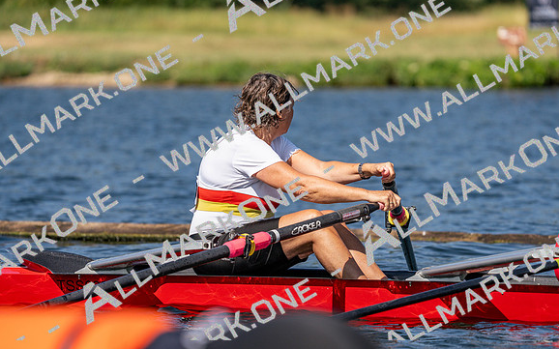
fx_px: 5362
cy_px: 174
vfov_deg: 3.7
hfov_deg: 6.0
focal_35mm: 352
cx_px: 280
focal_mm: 344
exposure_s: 1/2000
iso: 250
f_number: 6.3
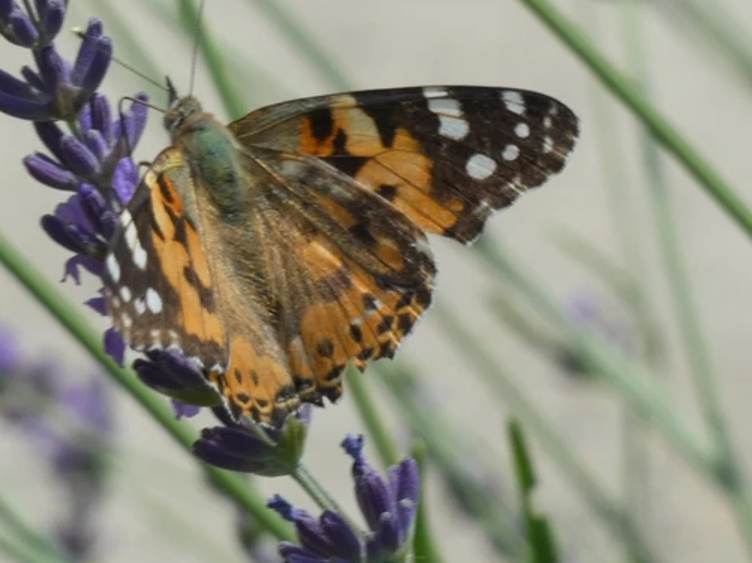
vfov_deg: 3.8
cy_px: 231
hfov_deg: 5.0
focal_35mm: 394
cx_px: 309
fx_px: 8555
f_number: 7.1
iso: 100
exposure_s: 1/80
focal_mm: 55.4
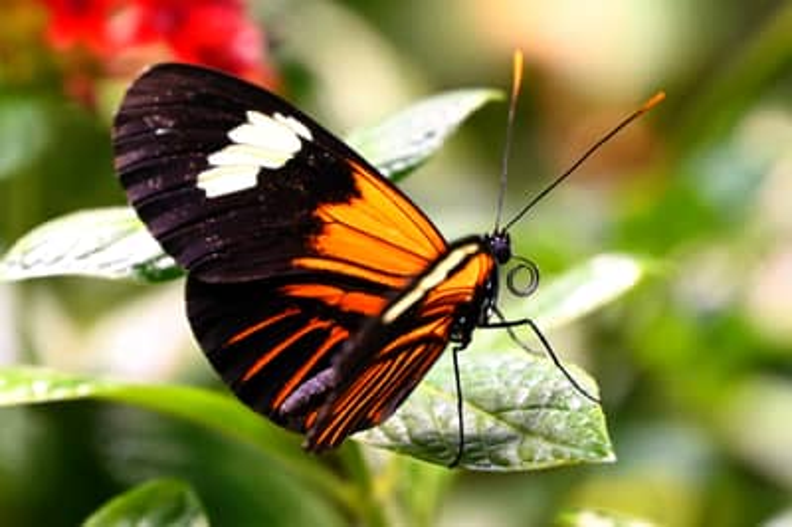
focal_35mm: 200
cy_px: 264
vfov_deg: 6.9
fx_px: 4396
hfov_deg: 10.3
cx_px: 396
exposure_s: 1/100
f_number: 6.3
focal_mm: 200
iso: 800
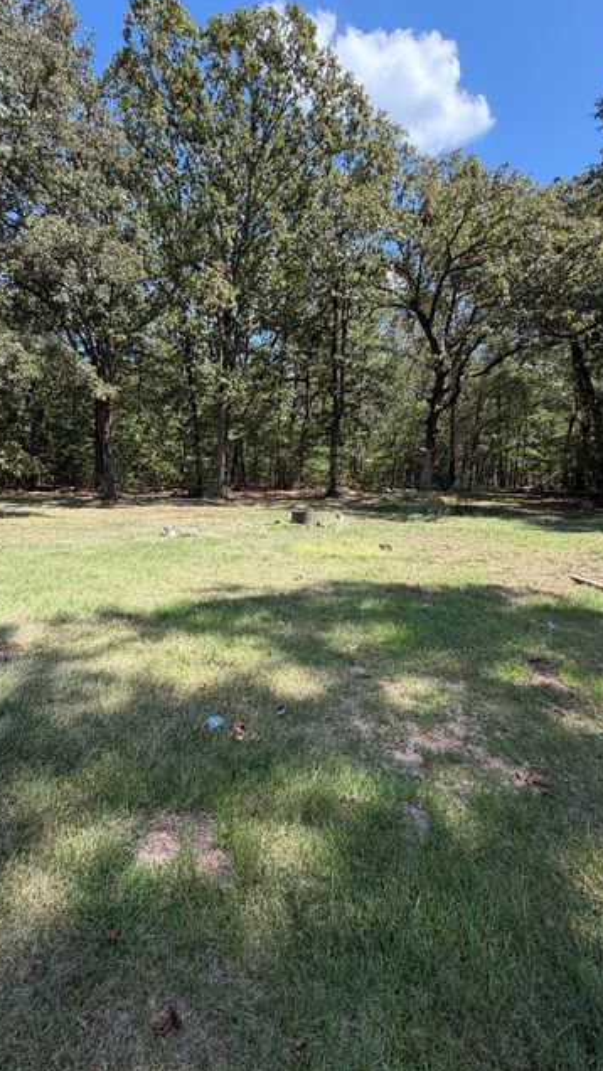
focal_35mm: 16
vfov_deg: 99.3
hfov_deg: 66.8
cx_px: 261
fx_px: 455
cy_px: 521
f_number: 2.2
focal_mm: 2.22
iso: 50
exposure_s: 1/502
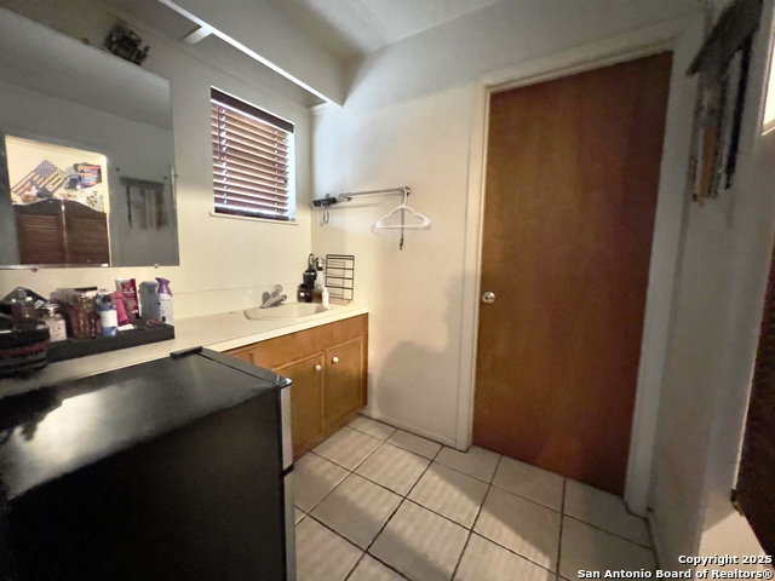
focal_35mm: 13
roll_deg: -1.1
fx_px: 291
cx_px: 388
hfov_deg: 106.2
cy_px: 290
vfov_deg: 89.9
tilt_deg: -5.9
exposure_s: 1/30
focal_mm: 1.57
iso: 1000
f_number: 1.8
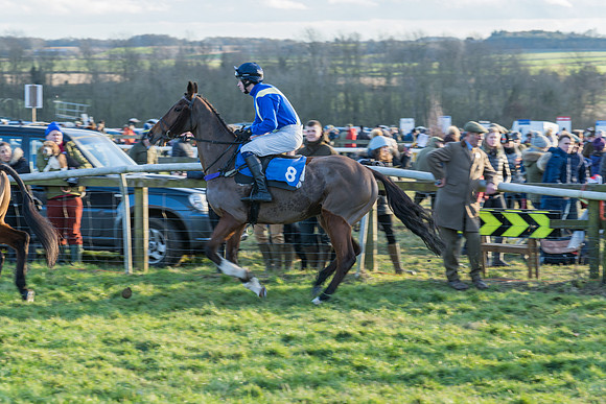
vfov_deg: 10.3
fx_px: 2241
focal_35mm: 133
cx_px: 289
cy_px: 199
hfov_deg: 15.4
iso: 200
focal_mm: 116
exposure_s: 1/125
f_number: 5.6
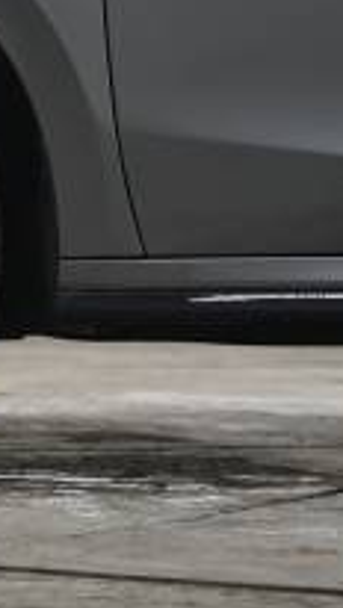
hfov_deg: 6.2
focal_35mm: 192
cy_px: 77
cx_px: -325
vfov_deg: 11.2
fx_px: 3096
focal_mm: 58.8
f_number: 3.5
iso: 1600
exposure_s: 1/160
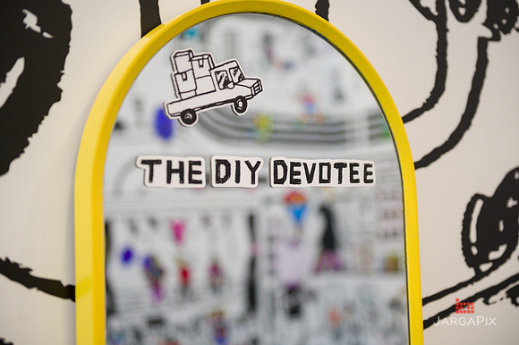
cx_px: 260
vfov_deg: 24.6
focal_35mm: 55
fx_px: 792
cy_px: 172
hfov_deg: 36.3
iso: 1600
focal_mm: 55
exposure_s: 1/200
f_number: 3.5
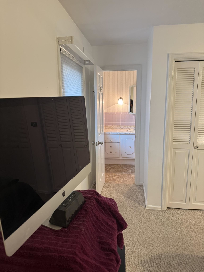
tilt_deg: -9.2
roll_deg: +2.5
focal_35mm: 24
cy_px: 136
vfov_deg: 71.6
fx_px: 189
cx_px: 102
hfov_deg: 56.8
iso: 250
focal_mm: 6.76
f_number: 1.78
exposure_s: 1/60
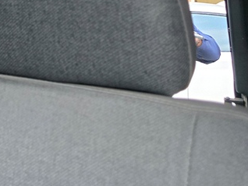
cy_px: -99
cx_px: -133
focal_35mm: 74
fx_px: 531
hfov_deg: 21.6
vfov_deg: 17.7
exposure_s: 1/100
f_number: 1.7
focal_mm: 6.3
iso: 1000
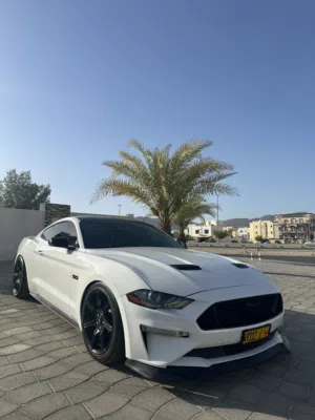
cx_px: 158
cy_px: 210
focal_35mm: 24
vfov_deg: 71.6
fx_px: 291
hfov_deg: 56.8
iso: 80
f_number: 1.78
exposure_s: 1/6211
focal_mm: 6.86
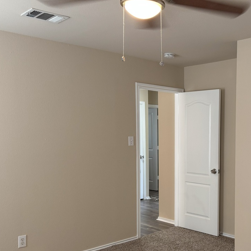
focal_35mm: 42
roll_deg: -0.2
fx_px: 345
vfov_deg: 39.7
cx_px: 200
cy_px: 160
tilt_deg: -6.1
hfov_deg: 38.6
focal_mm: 6.76
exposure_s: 1/60
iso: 160
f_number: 1.78
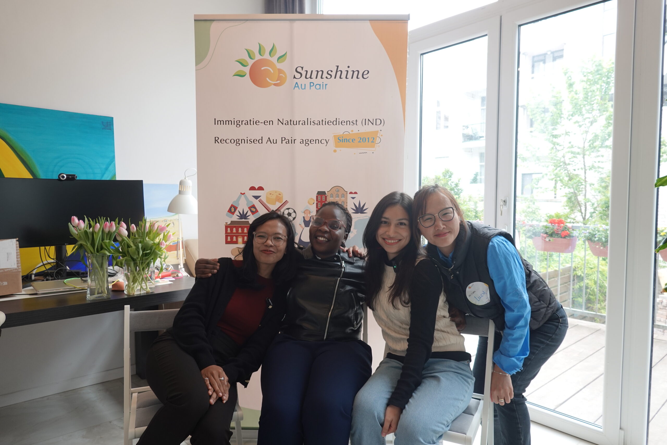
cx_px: 334
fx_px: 445
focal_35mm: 24
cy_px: 222
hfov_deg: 73.7
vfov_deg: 53.1
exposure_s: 1/40
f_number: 2.8
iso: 100
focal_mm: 9
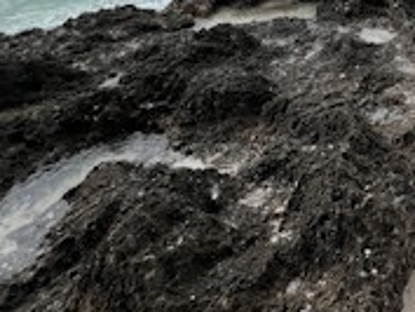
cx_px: 485
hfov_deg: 40.7
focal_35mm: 33
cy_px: -63
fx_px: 396
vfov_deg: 34.4
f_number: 1.8
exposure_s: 1/1325
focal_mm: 1.57
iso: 32
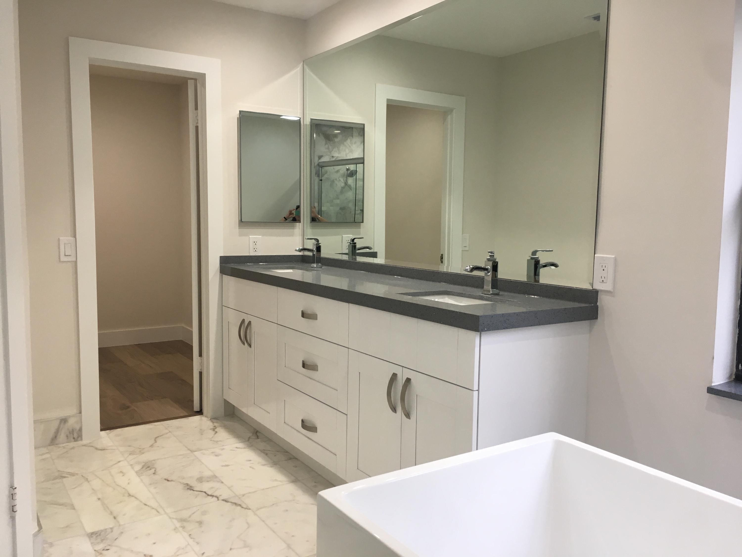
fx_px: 622
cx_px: 371
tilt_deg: -5.3
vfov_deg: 48.2
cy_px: 278
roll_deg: -0.5
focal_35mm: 29
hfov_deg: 61.7
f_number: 2.2
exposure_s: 1/40
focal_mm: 4.15
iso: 25
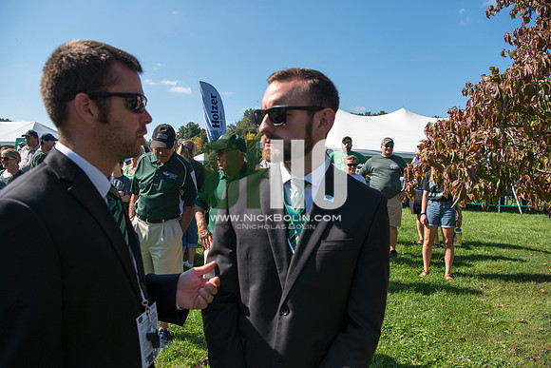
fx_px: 367
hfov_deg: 73.7
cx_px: 276
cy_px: 184
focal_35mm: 24
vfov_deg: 53.2
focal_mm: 24
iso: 200
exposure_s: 1/1600
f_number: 5.6
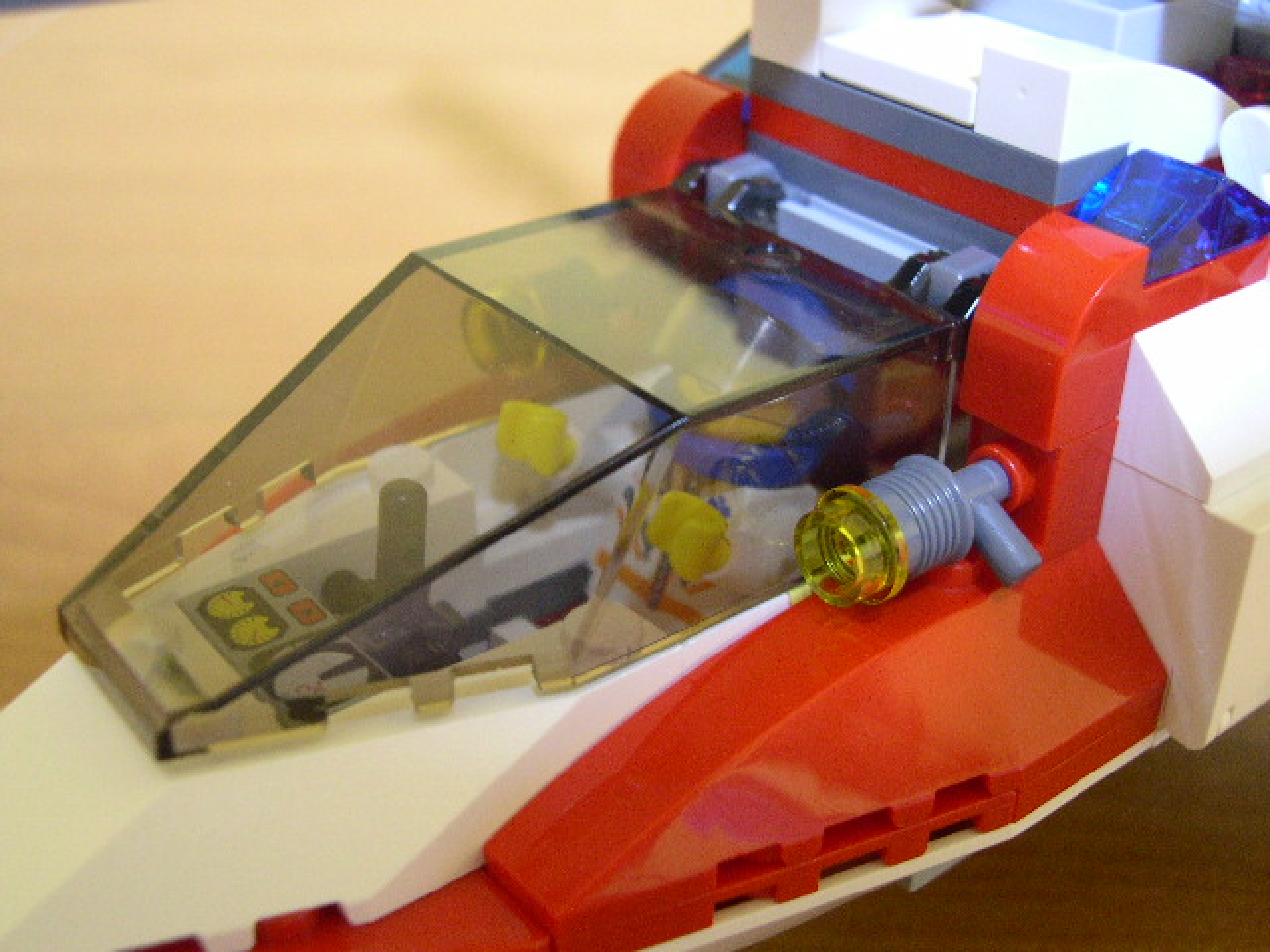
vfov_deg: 34.3
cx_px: 635
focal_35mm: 42
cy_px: 476
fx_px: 1541
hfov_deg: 44.8
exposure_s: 1/2.8
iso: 400
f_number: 2.9
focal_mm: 9
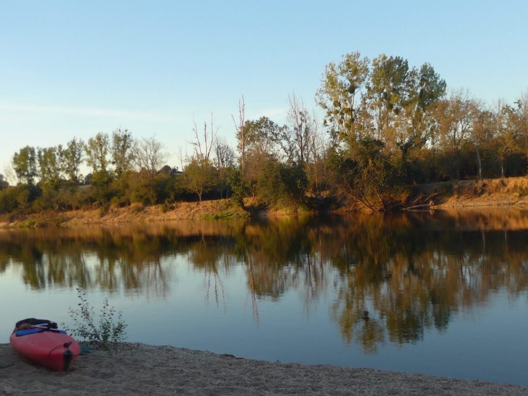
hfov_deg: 61.7
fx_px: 442
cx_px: 264
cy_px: 198
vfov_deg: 48.2
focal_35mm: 29
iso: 80
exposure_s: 1/200
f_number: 2.8
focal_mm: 6
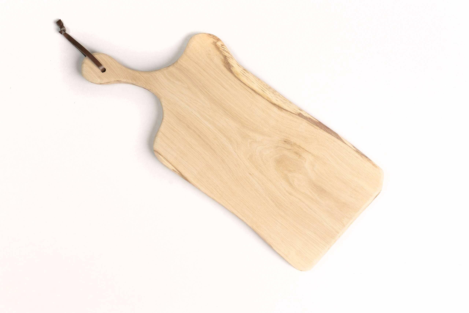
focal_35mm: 41
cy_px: 156
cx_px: 234
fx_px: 534
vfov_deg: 32.6
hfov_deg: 47.4
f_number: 9.5
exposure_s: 1/125
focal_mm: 41
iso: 100
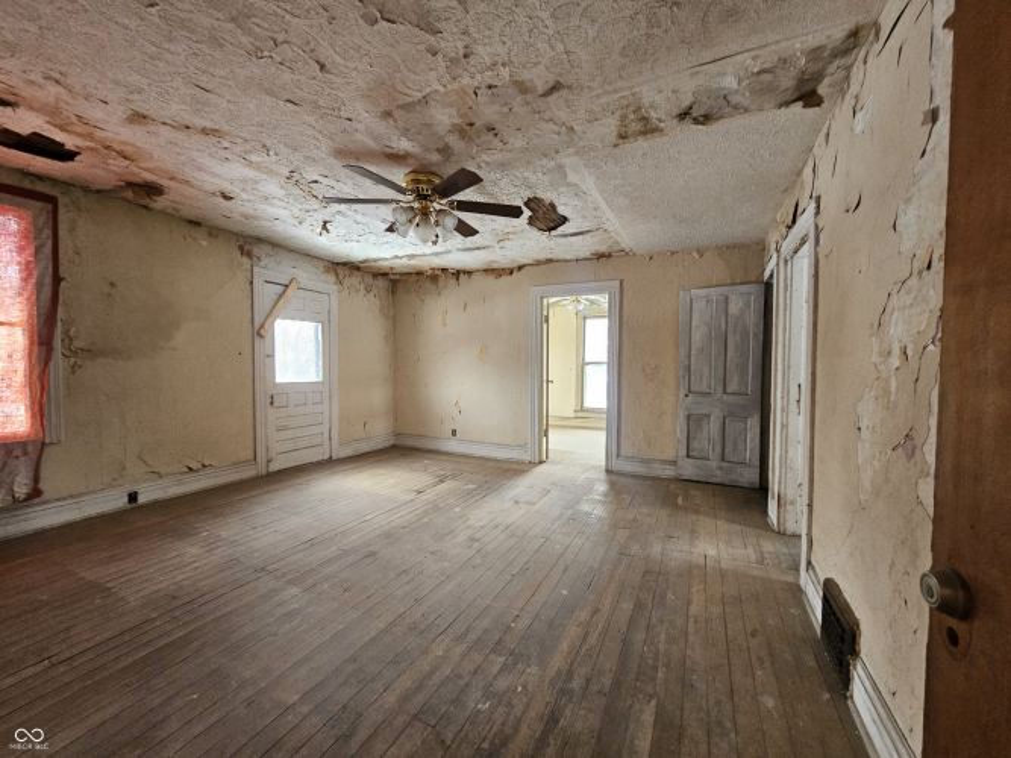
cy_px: 379
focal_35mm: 13
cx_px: 506
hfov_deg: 106.2
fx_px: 380
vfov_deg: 89.9
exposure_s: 1/40
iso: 320
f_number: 2.2
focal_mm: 2.2
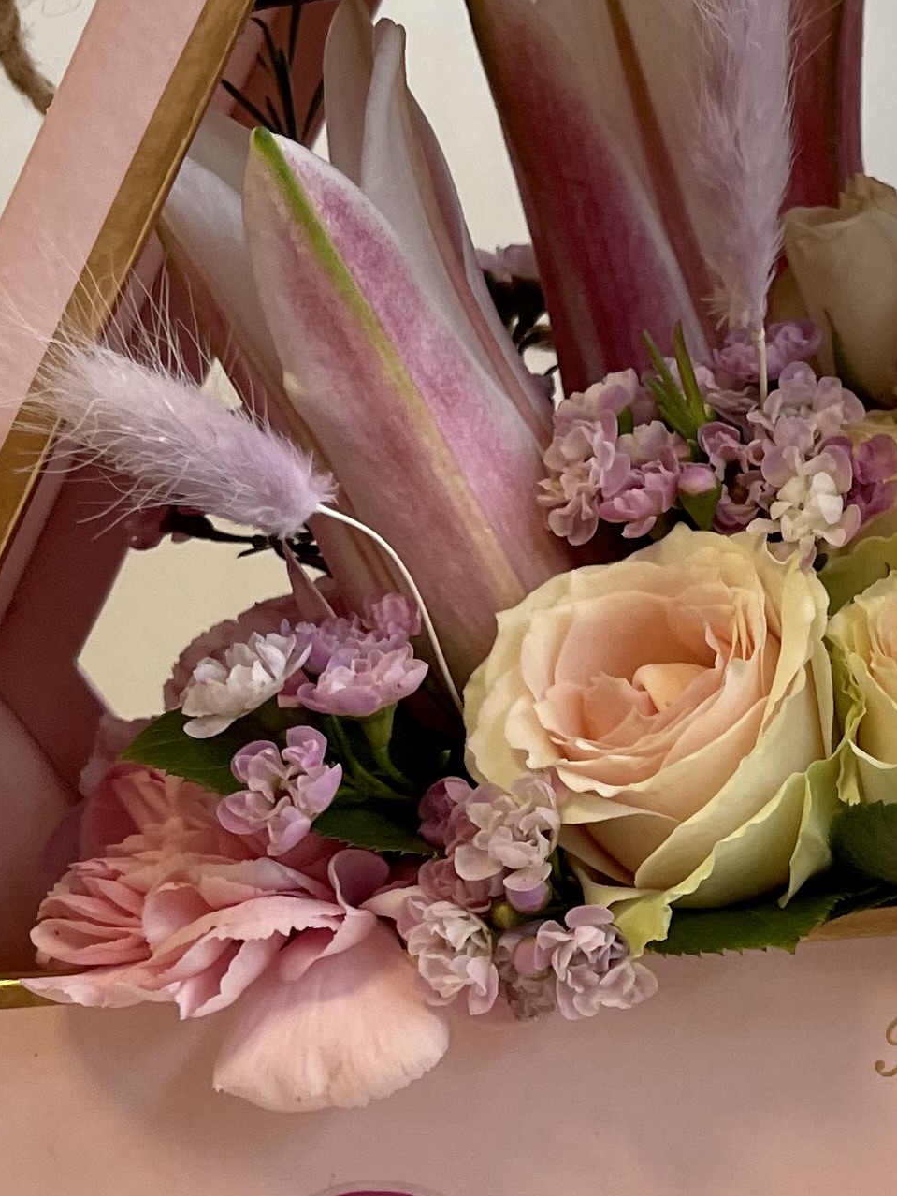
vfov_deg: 23.7
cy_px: 806
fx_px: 2832
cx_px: 990
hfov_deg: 17.4
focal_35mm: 82
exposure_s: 1/100
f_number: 1.6
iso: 125
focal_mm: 5.1
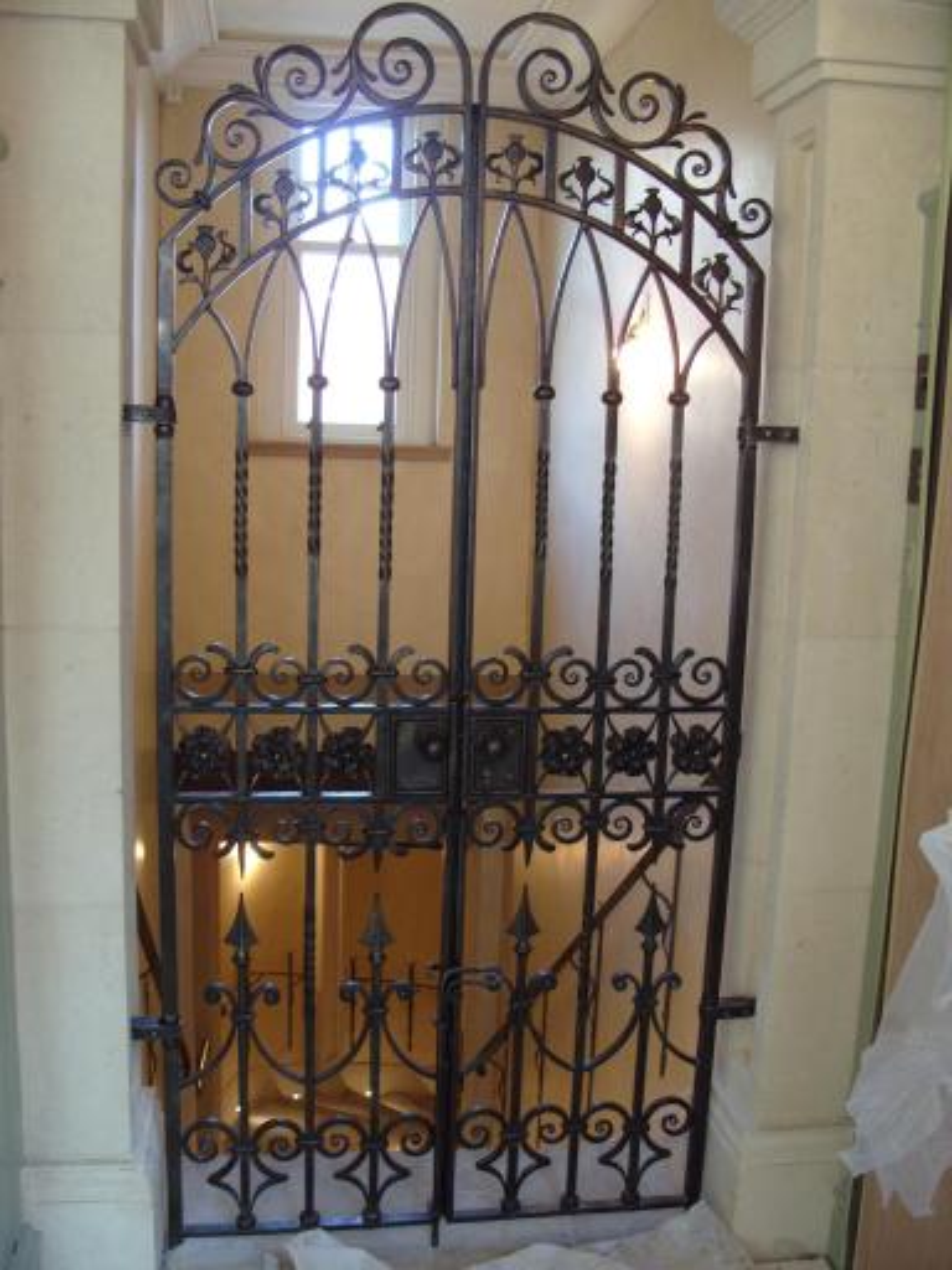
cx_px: 476
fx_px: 1283
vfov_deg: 52.6
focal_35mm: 35
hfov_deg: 40.7
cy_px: 635
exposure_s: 1/30
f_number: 2.8
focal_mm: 7.8
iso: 200
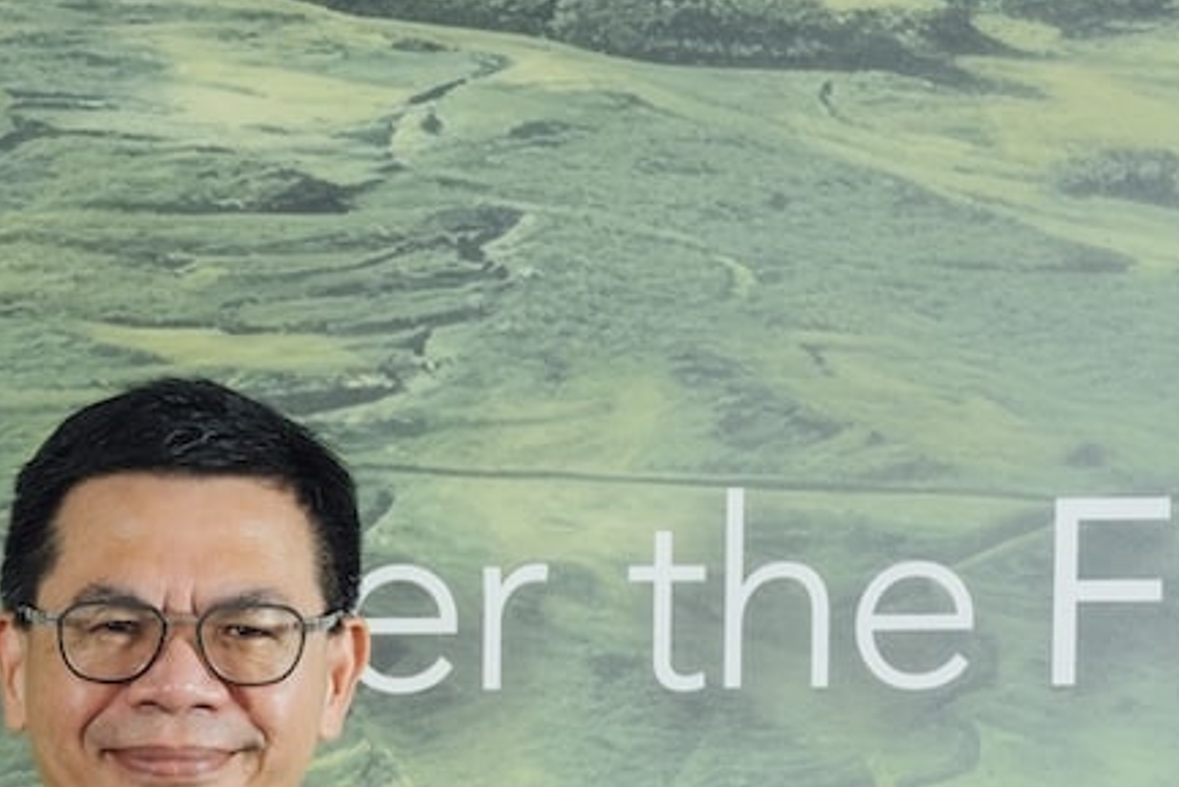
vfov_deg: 8.2
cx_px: -969
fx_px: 5307
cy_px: 1404
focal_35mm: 162
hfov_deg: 11.7
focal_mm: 39
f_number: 5
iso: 1000
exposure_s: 1/200
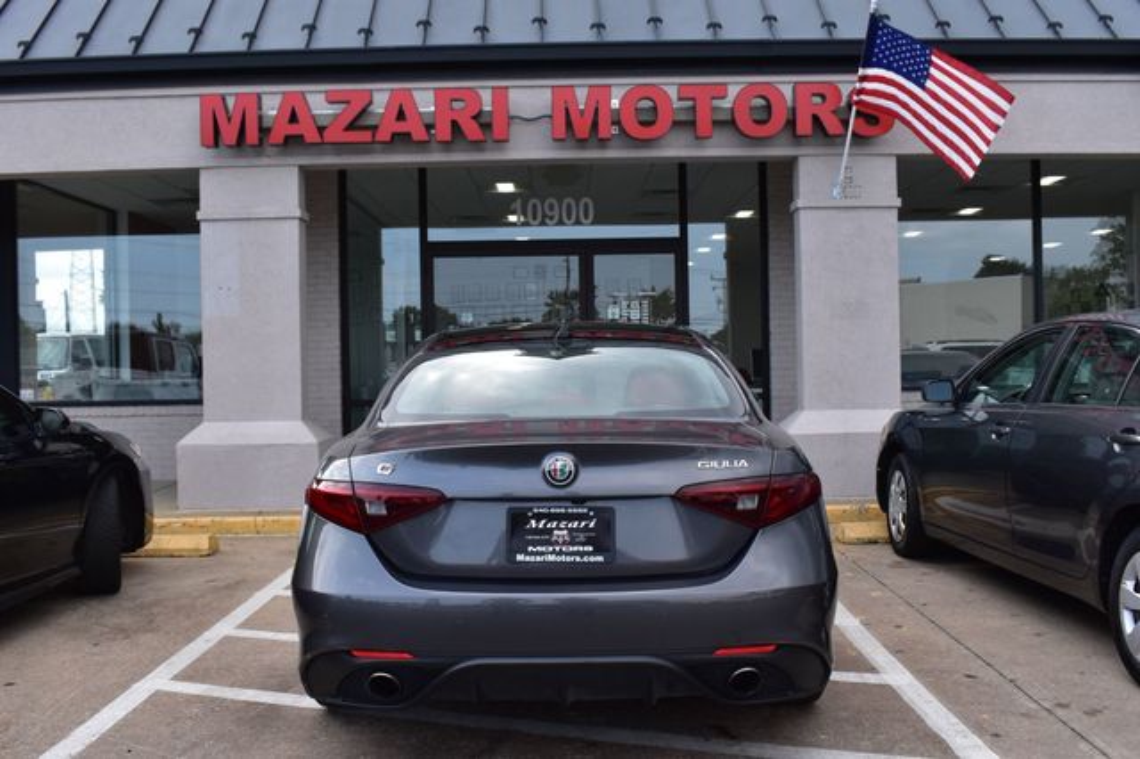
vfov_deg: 38.3
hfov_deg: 55.1
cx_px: 570
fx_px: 1092
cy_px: 380
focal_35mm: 34
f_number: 10
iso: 400
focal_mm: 23
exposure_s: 1/250
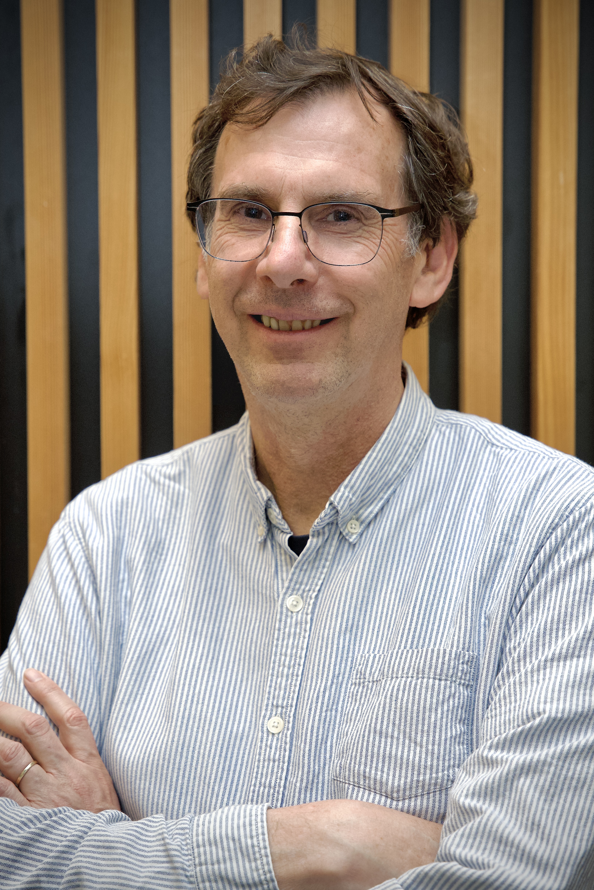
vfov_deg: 28.8
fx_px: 1732
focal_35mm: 70
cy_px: 445
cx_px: 297
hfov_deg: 19.5
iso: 640
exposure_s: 1/200
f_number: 4.5
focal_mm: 70
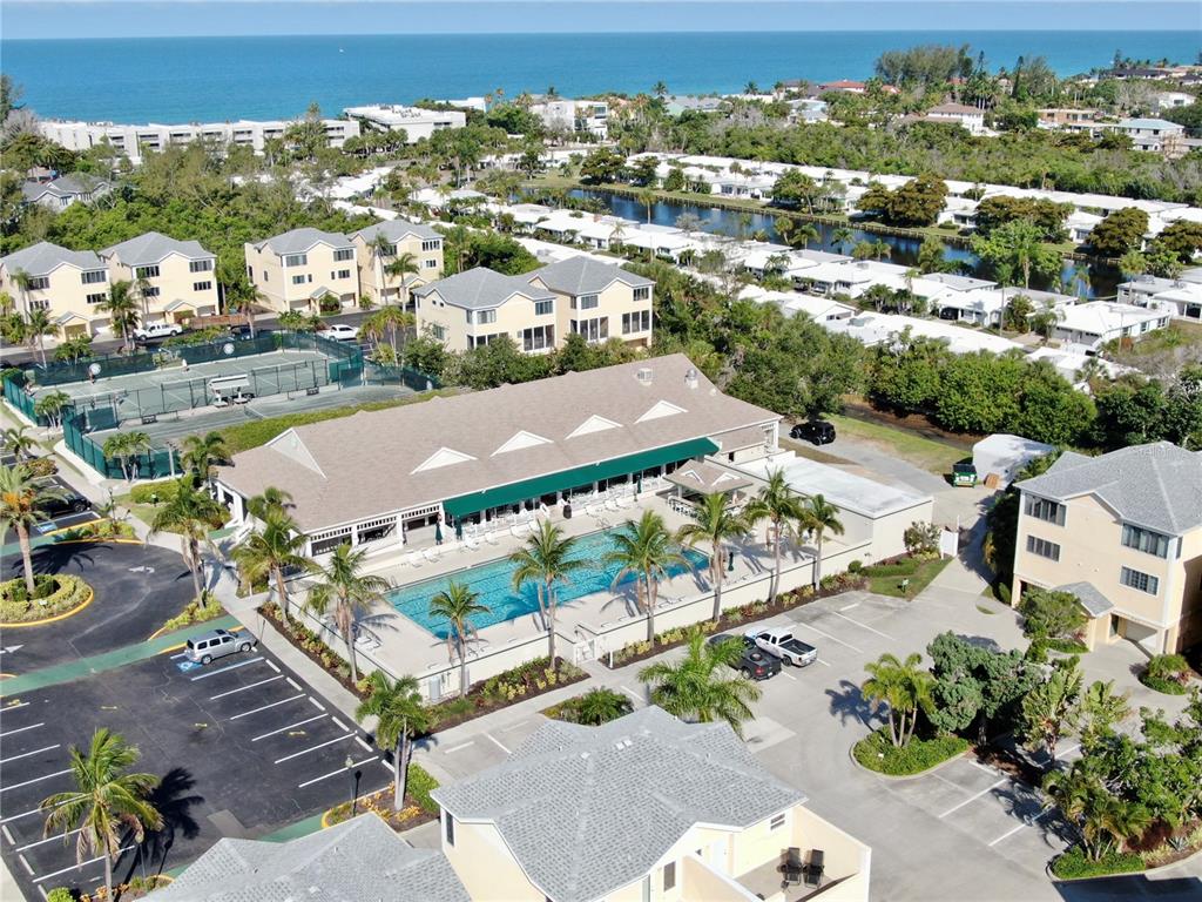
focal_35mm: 39
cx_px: 601
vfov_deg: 36.8
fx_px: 1354
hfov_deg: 47.9
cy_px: 451
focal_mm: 6.77
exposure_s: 1/1000
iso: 100
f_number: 3.4
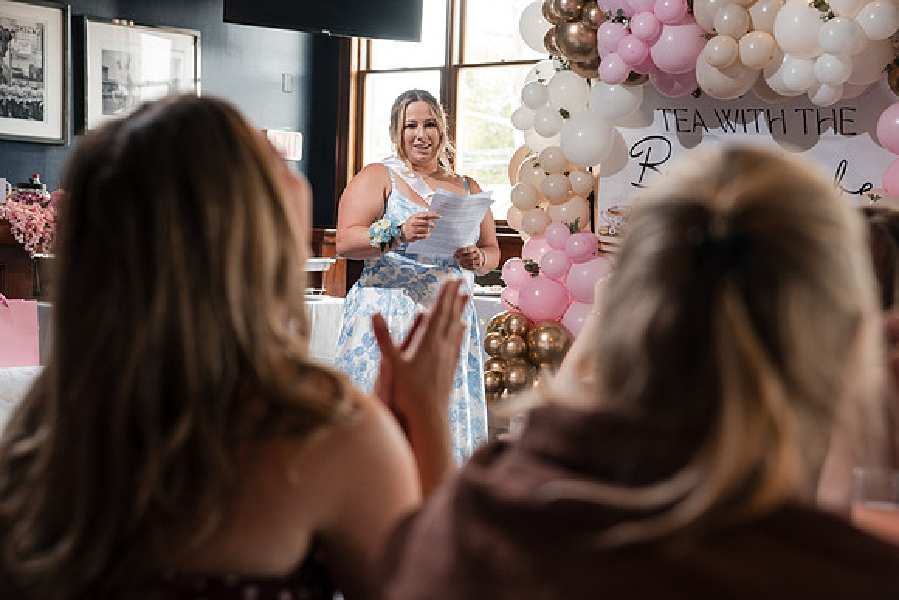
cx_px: 450
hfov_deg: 33.4
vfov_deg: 22.6
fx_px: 1499
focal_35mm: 60
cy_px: 300
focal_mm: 60
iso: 1000
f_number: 4
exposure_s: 1/250
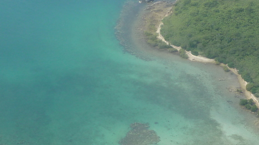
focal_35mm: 134
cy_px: 210
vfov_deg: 8.8
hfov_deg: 16.0
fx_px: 920
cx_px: 191
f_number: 4
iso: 80
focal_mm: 7.9
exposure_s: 1/320
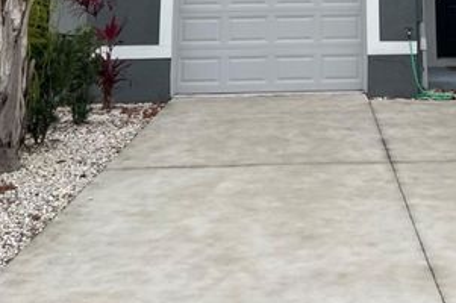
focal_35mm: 60
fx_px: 759
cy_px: -133
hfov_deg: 32.7
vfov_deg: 19.9
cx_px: 353
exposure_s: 1/121
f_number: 1.6
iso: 80
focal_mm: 4.2
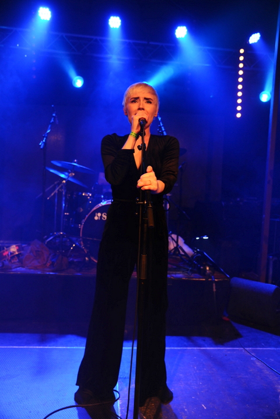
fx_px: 362
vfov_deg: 60.3
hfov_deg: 42.3
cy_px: 210
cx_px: 140
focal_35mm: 31
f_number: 4
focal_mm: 31
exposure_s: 1/60
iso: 1250
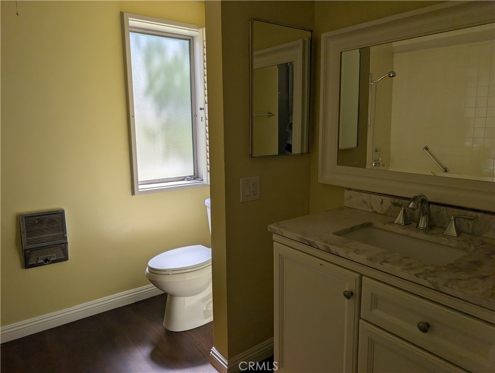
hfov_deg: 71.5
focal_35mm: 24
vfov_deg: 56.9
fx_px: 344
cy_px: 186
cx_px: 248
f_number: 1.68
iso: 20
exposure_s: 1/1005
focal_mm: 6.9
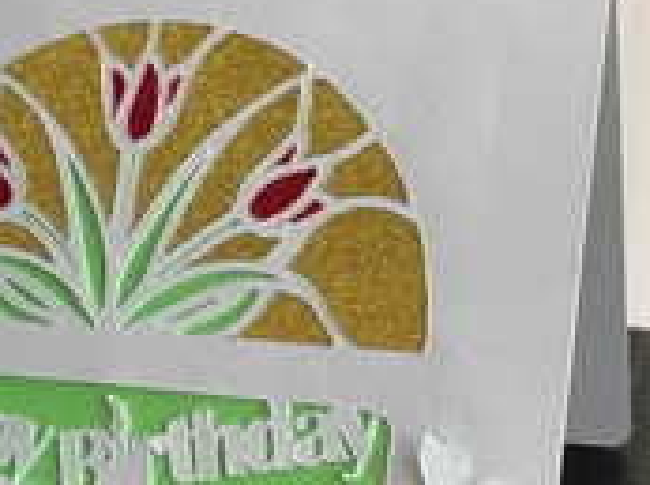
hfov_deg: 26.5
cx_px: 180
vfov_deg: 20.1
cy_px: 276
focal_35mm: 73
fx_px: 1368
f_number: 1.8
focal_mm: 3.99
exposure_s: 1/25
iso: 32
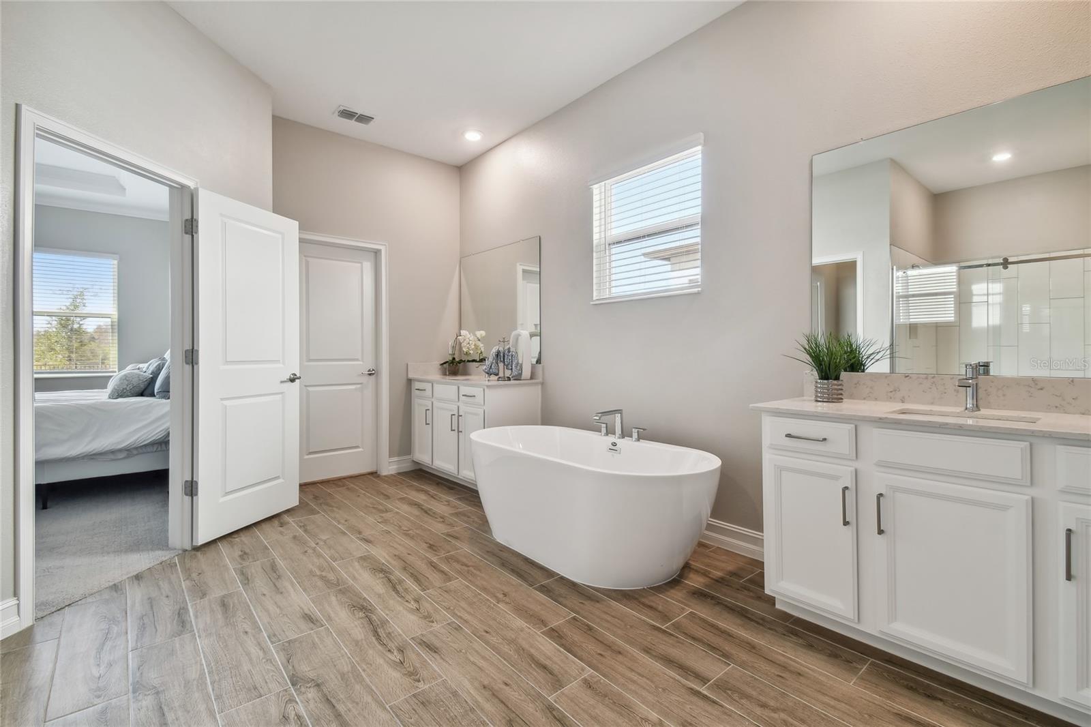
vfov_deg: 77.3
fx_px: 454
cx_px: 546
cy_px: 364
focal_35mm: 15
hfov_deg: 100.4
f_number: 7.1
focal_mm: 10
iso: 100
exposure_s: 1/5
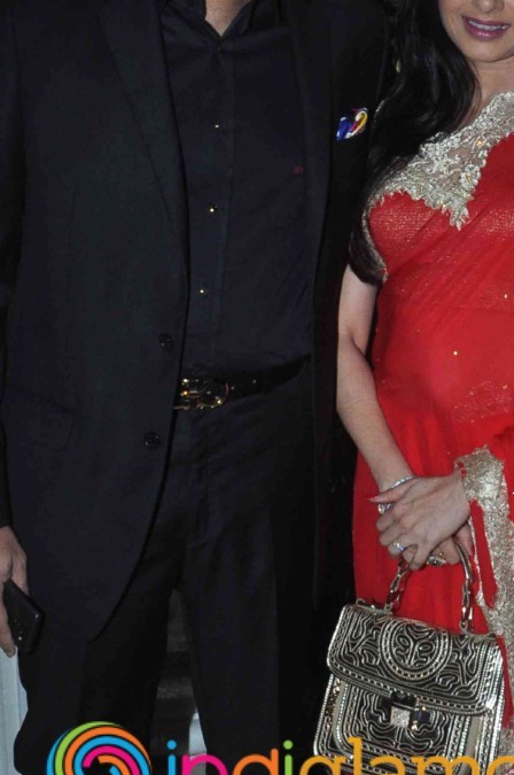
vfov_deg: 31.4
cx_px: 325
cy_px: 432
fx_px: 1375
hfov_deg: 21.1
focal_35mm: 64
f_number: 10
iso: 640
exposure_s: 1/250
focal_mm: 18
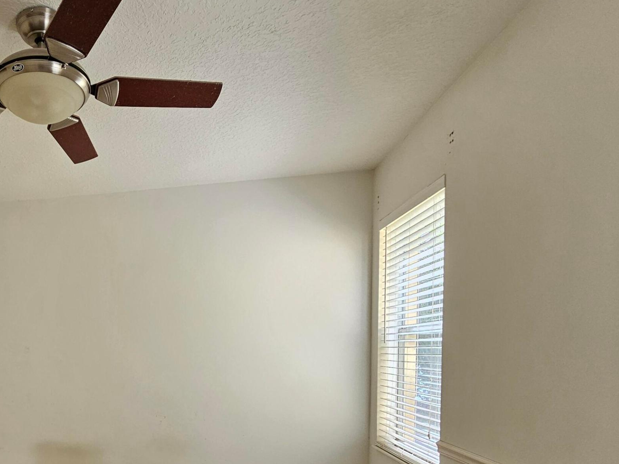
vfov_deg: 53.3
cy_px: 367
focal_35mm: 24
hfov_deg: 63.4
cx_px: 98
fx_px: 429
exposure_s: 1/120
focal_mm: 2.2
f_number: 2.2
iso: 64
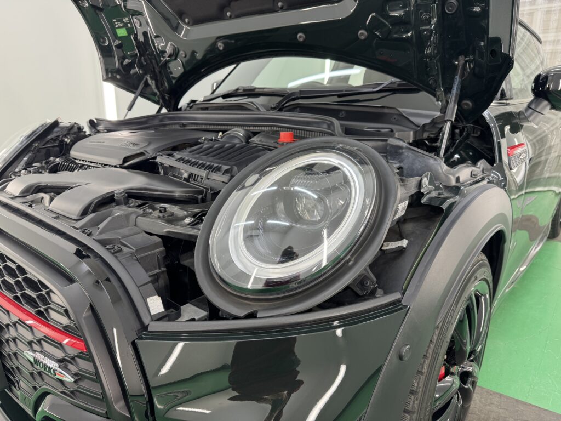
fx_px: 389
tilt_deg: -15.6
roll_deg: -0.1
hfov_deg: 71.6
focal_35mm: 24
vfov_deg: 56.8
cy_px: 210
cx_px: 280
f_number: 1.78
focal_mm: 6.76
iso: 100
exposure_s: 1/100
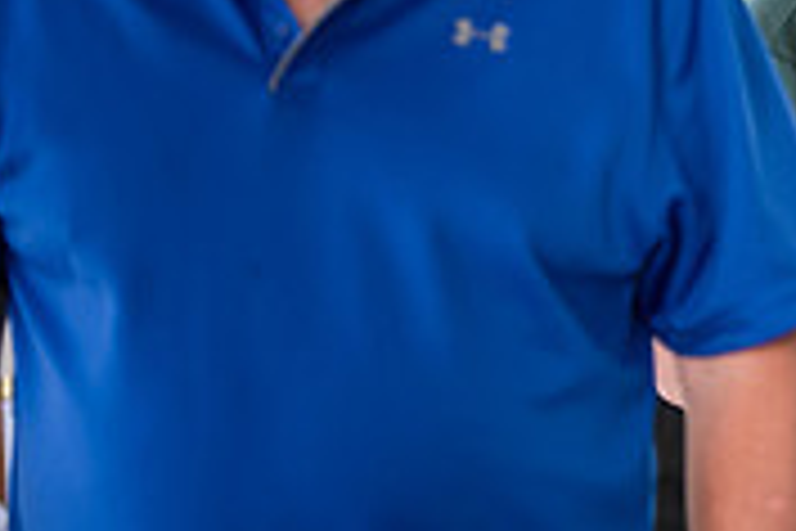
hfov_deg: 6.8
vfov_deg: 4.5
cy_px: 34
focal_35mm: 302
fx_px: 6677
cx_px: 1061
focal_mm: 92
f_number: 3.2
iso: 320
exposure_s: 1/250
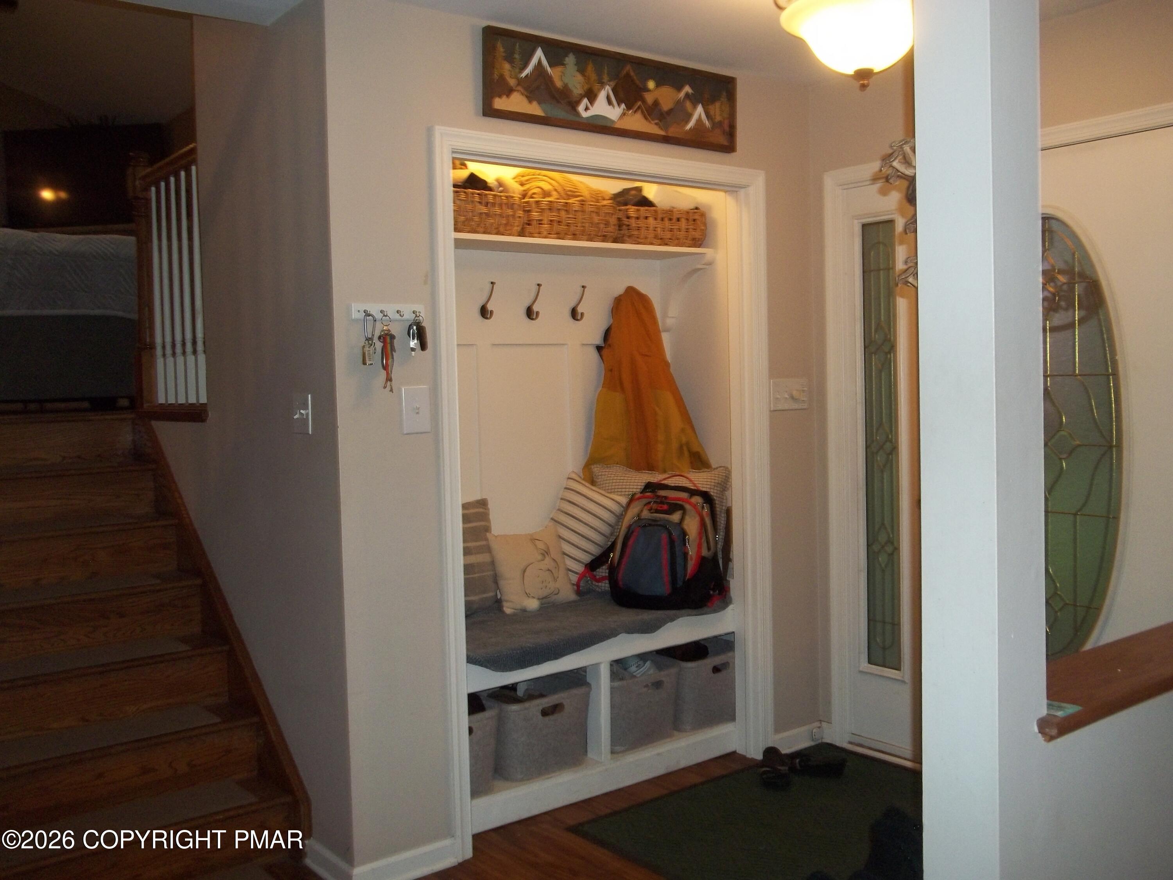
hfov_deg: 56.8
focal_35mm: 32
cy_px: 440
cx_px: 586
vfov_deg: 44.2
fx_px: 1084
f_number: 2.9
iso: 160
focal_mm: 5.7
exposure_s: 1/30
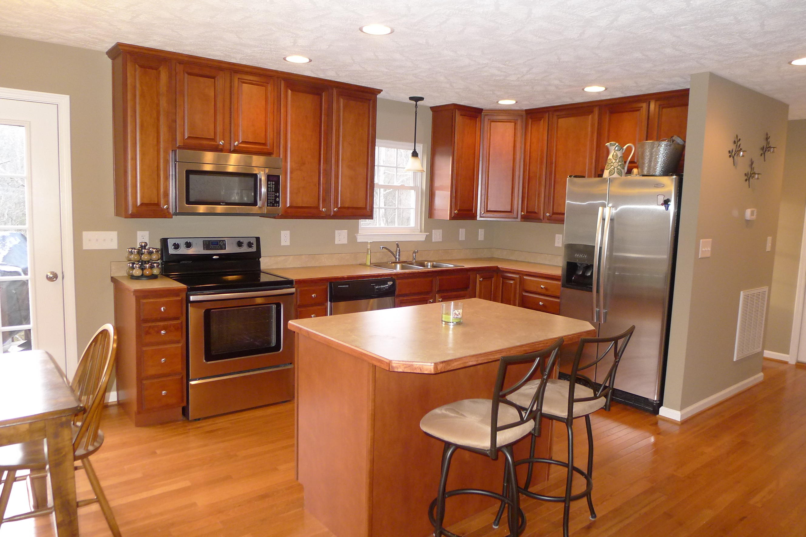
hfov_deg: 73.8
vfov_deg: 53.1
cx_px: 403
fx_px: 537
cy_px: 268
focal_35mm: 24
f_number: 2
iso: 400
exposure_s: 1/60
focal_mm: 5.1
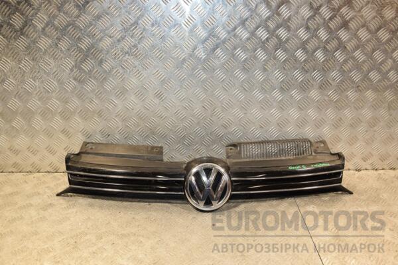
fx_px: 365
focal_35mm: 33
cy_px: 132
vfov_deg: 40.0
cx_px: 199
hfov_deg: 57.2
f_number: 5
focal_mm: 22
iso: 800
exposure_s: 1/200
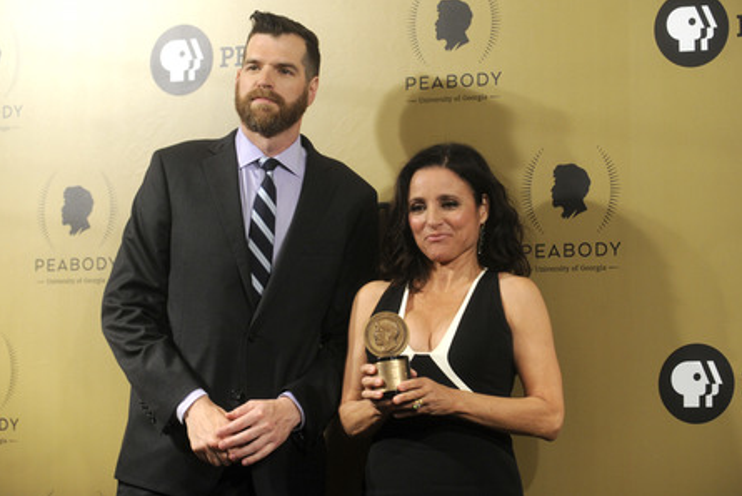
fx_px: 1794
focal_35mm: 87
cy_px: 249
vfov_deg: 15.7
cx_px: 372
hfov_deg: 23.4
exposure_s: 1/400
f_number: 4
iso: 1600
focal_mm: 86
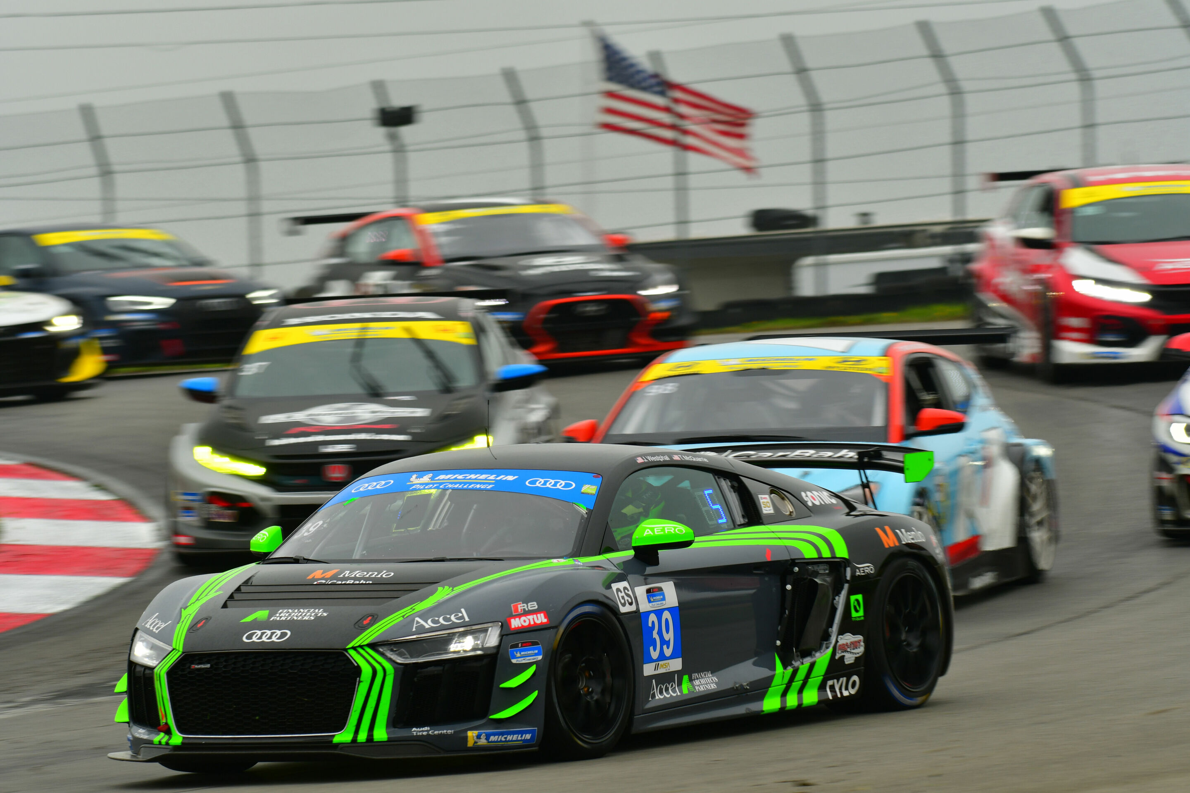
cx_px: 595
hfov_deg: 6.9
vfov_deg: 4.6
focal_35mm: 300
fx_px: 9916
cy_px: 396
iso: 100
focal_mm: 200
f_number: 8
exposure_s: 1/200
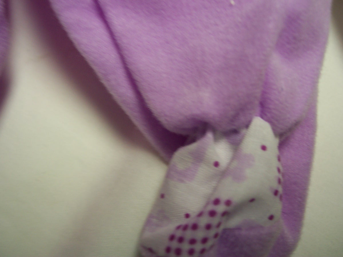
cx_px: 172
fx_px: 367
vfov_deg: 38.7
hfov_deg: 50.1
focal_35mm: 37
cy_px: 128
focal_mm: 5.6
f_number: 2.8
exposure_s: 1/60
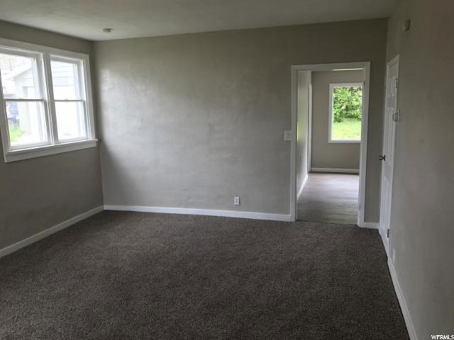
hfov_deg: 63.4
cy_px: 170
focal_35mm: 28
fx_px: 367
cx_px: 227
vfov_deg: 49.7
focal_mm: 3.99
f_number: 1.8
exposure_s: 1/60
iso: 20
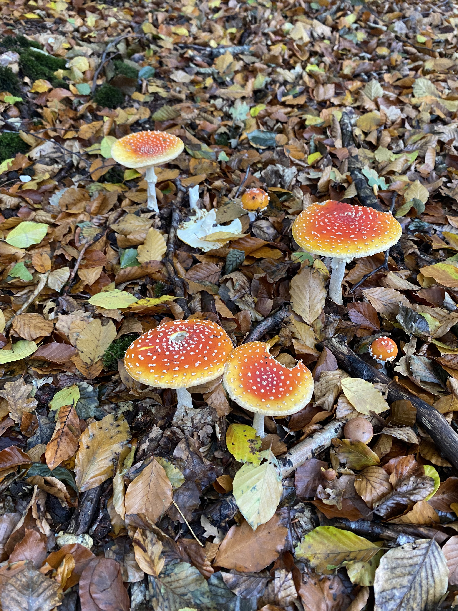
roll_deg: +8.8
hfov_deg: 53.1
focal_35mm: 26
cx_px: 229
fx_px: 459
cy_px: 306
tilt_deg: -34.6
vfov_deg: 67.3
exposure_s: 1/60
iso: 250
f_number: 1.8
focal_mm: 4.25
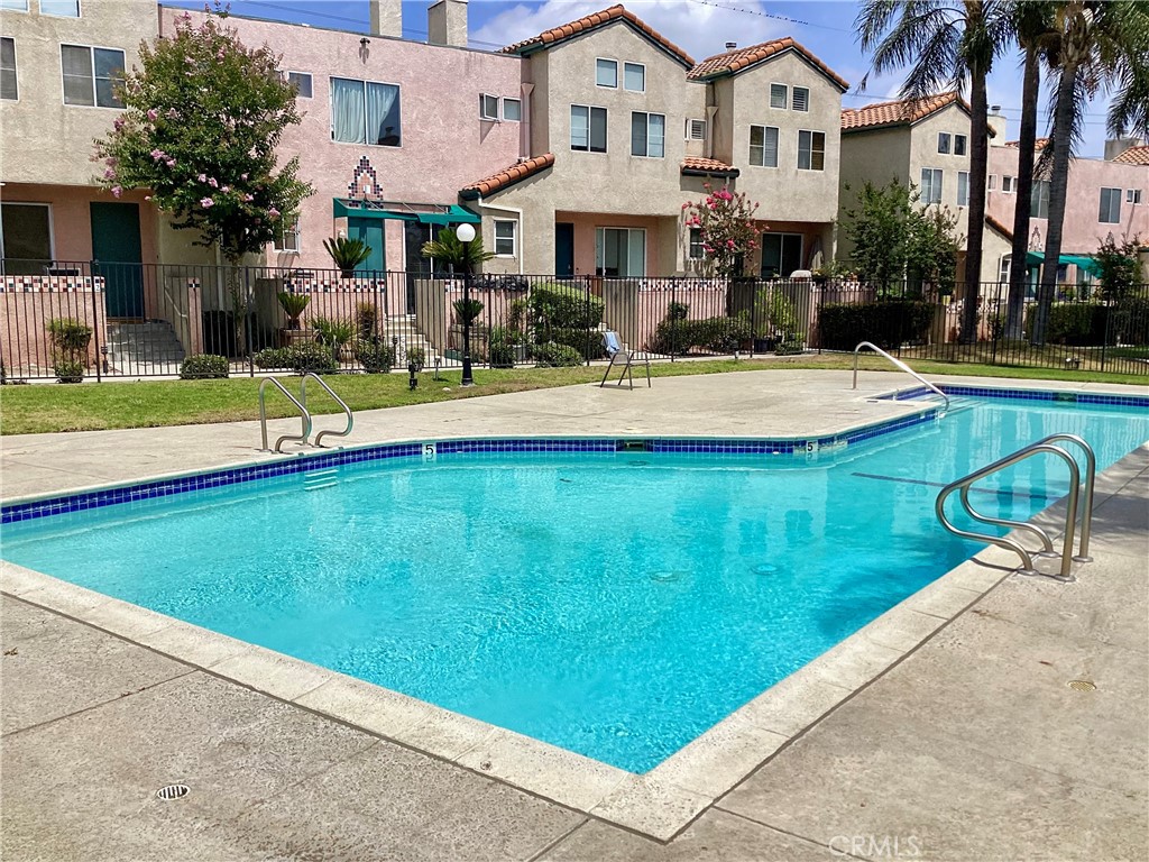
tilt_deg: -8.9
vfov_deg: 45.4
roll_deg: -1.4
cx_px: 574
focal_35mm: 31
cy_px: 431
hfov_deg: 58.4
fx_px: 1029
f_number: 2.4
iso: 25
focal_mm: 3.3
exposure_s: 1/2809
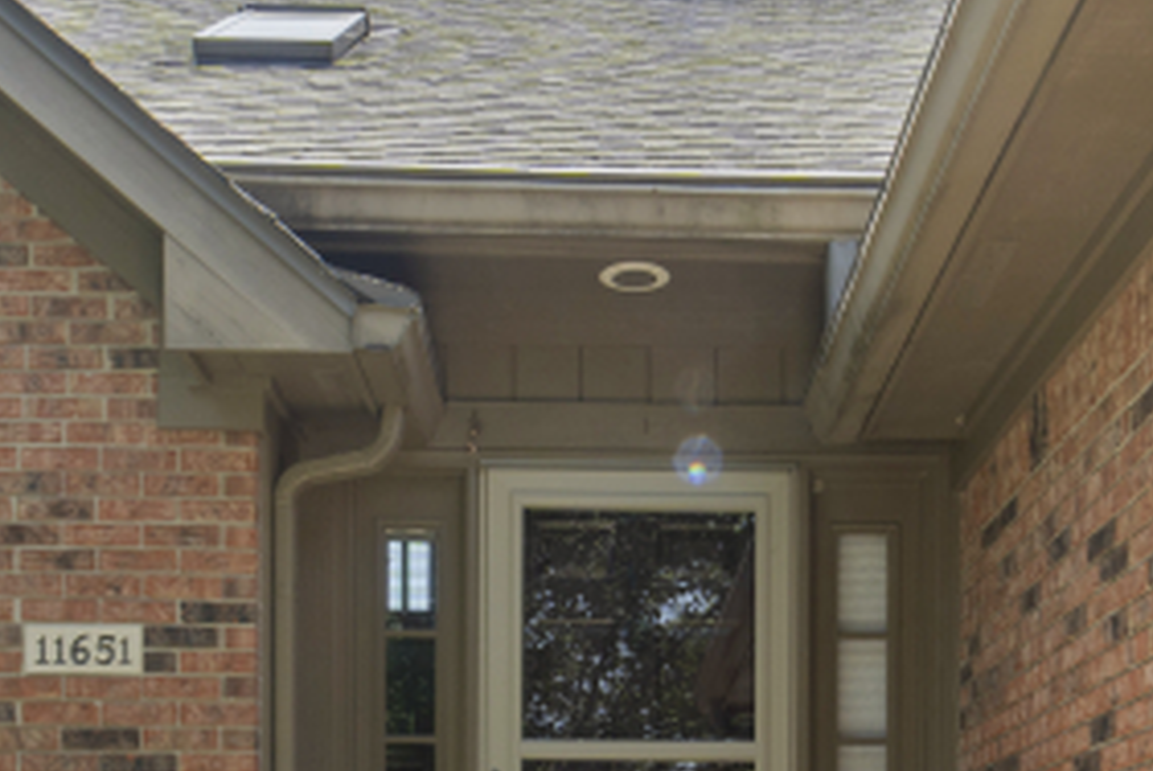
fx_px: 1539
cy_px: 746
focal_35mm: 48
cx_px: 661
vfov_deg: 26.8
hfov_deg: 41.0
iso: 250
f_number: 9
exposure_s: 1/80
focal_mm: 12
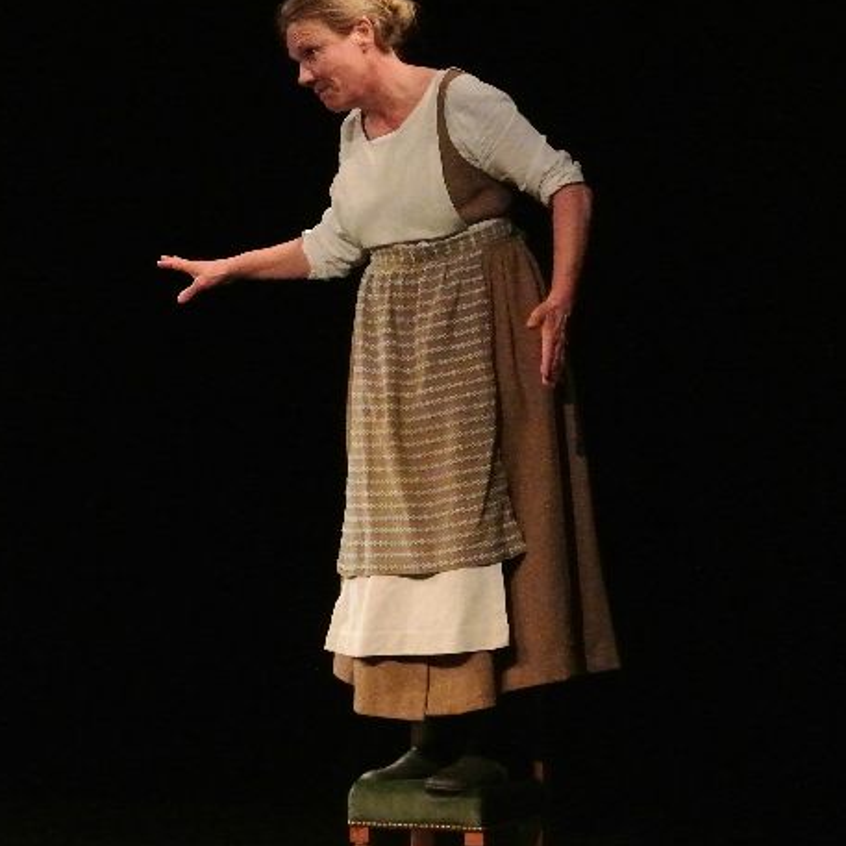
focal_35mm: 128
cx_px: 185
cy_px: 454
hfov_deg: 13.6
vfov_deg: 13.6
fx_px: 3539
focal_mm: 31.9
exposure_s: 1/100
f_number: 3.8
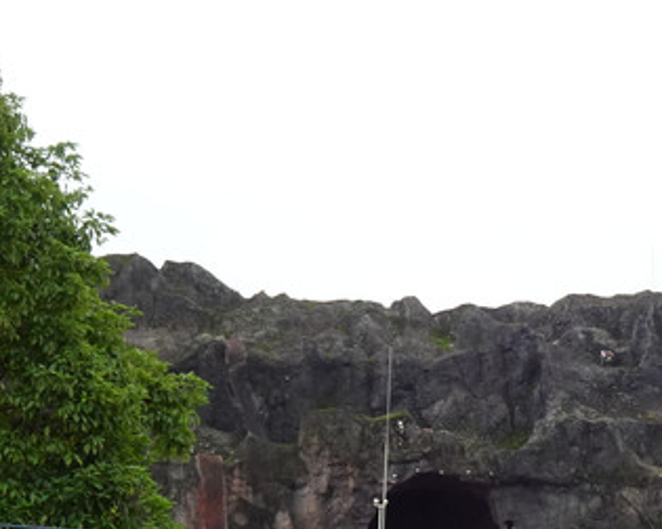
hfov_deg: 8.0
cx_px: 521
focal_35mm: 242
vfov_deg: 6.4
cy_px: 498
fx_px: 4741
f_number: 5.6
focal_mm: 19.38
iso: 160
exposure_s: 1/125
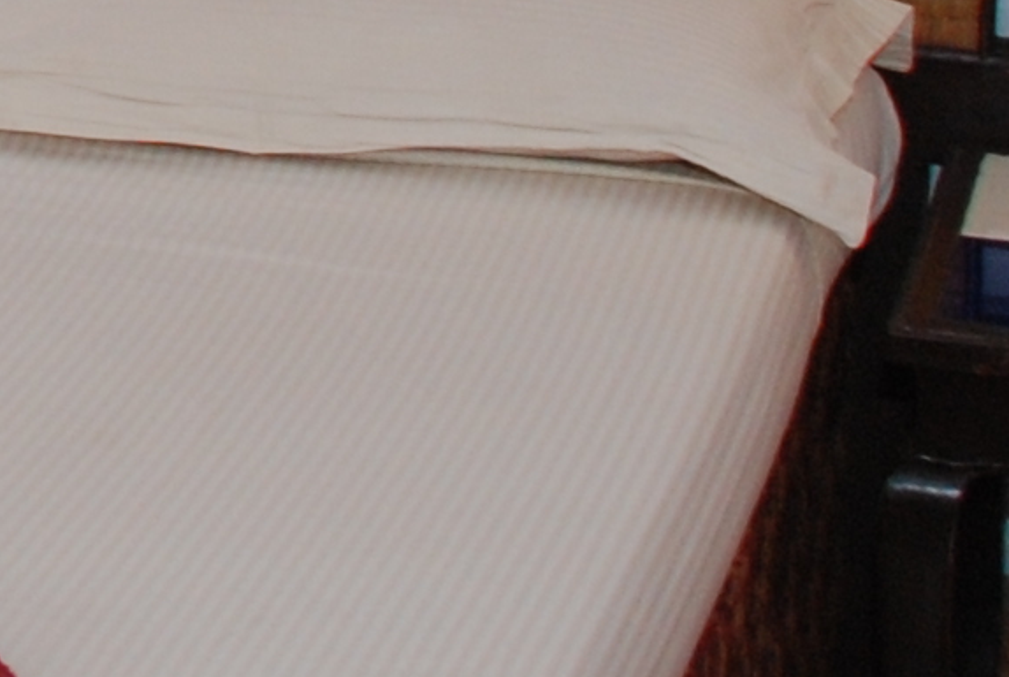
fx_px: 5110
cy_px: -876
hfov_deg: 9.8
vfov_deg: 7.2
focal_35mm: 182
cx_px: -1480
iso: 400
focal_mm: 18
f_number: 8
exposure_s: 1/50
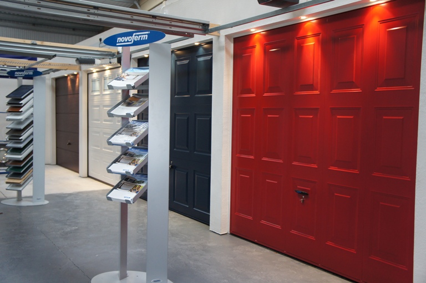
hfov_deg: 55.1
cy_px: 142
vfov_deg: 38.3
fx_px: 408
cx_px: 213
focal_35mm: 34
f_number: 4
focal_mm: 23
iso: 800
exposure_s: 1/40
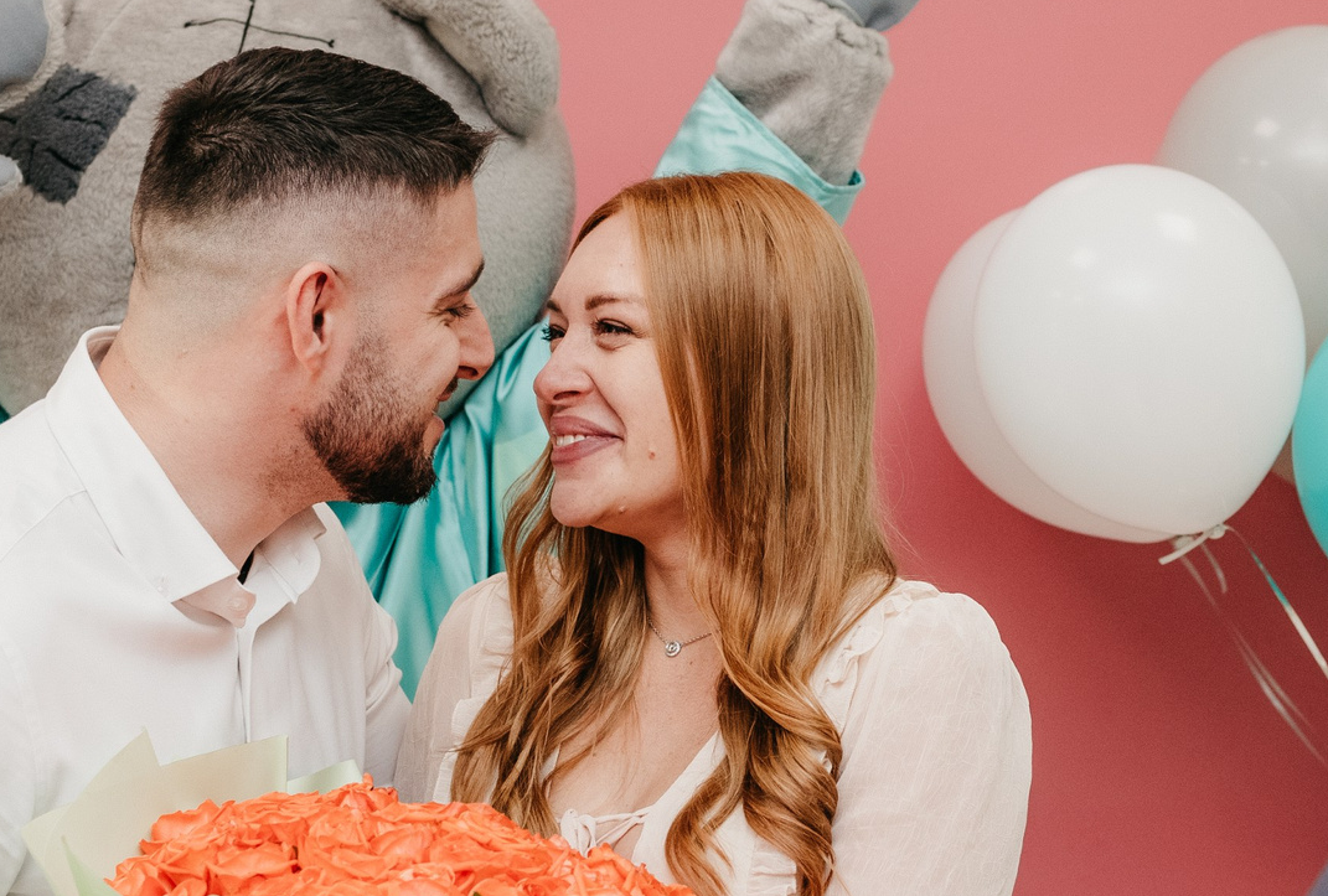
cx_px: 798
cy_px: 728
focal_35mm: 87
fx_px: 3222
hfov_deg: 23.3
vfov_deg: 15.7
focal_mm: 35
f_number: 4
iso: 640
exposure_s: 1/160
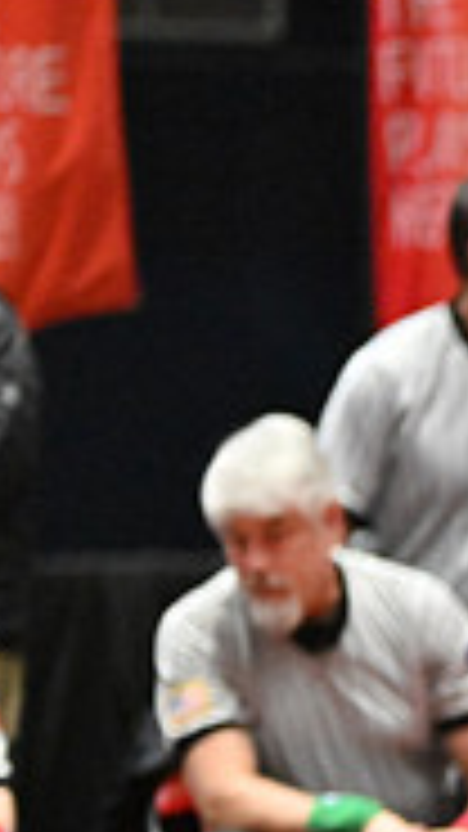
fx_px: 8829
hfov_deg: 3.0
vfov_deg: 5.4
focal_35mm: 400
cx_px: 1242
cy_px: 767
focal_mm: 122
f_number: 2.8
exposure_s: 1/1250
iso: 6400
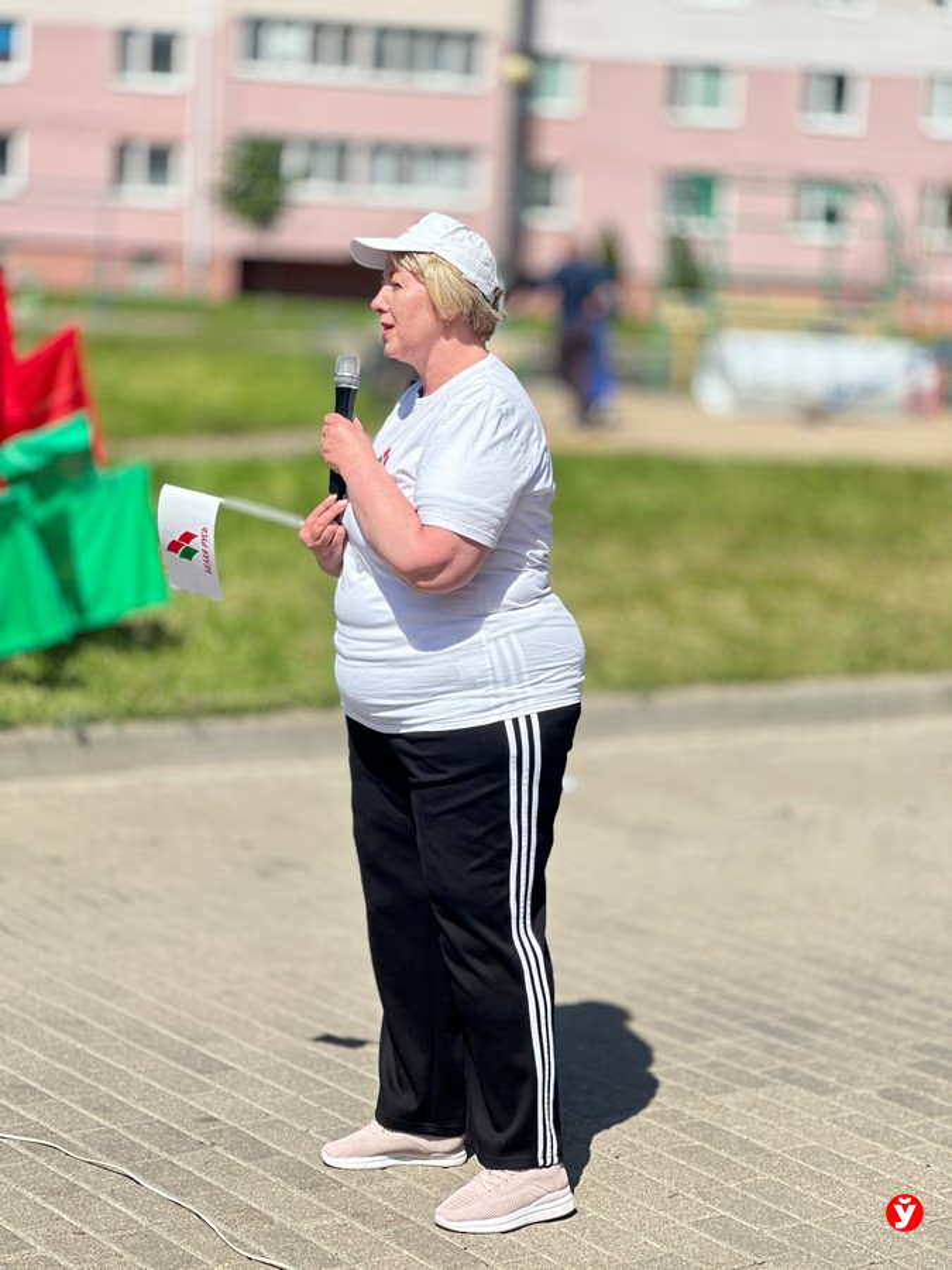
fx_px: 2824
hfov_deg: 19.1
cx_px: 476
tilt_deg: -6.5
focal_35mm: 77
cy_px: 635
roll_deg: -3.4
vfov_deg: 25.3
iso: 32
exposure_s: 1/481
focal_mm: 9
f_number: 2.8
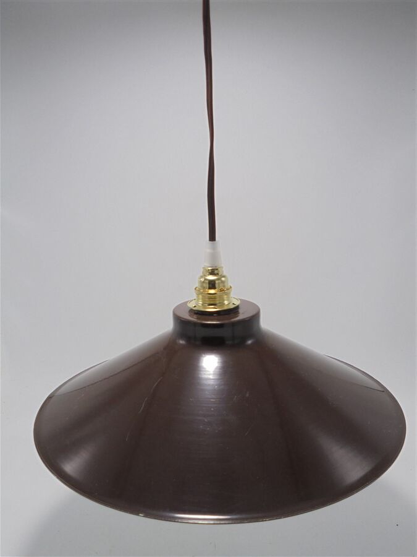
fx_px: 546
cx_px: 208
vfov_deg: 54.0
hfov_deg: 41.8
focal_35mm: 34
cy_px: 278
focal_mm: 6.1
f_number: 4
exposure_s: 1/60
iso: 100
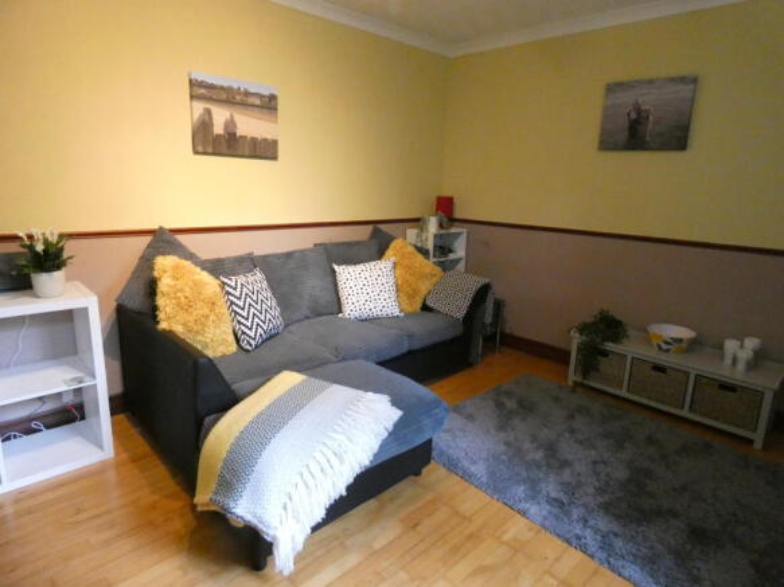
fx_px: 453
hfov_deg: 81.8
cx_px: 392
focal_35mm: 20
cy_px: 294
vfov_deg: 66.0
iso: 1250
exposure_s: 1/60
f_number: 2.8
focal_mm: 3.6
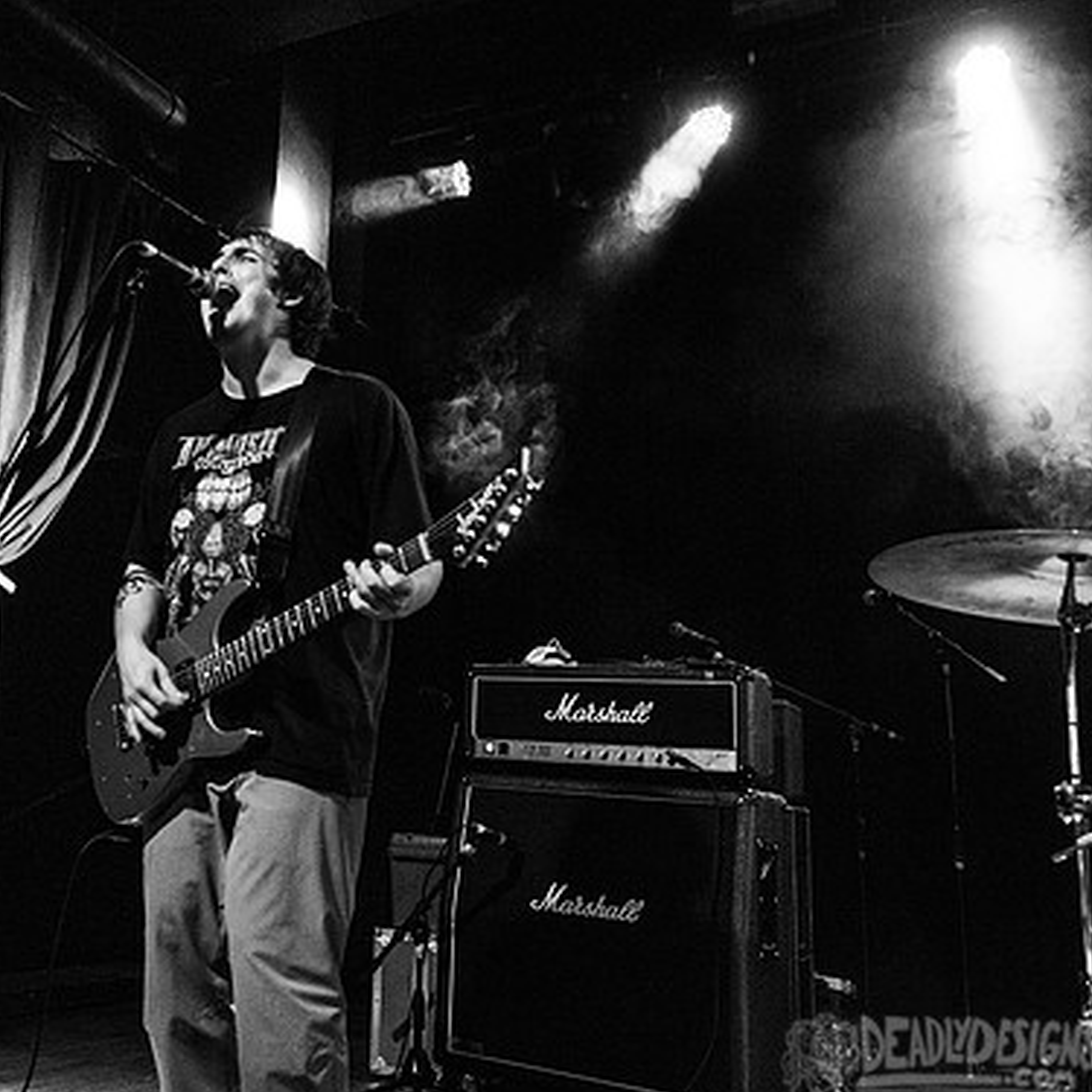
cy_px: 502
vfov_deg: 43.8
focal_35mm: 38
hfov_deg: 40.7
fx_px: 1356
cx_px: 119
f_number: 3.2
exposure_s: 1/250
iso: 3200
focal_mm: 24
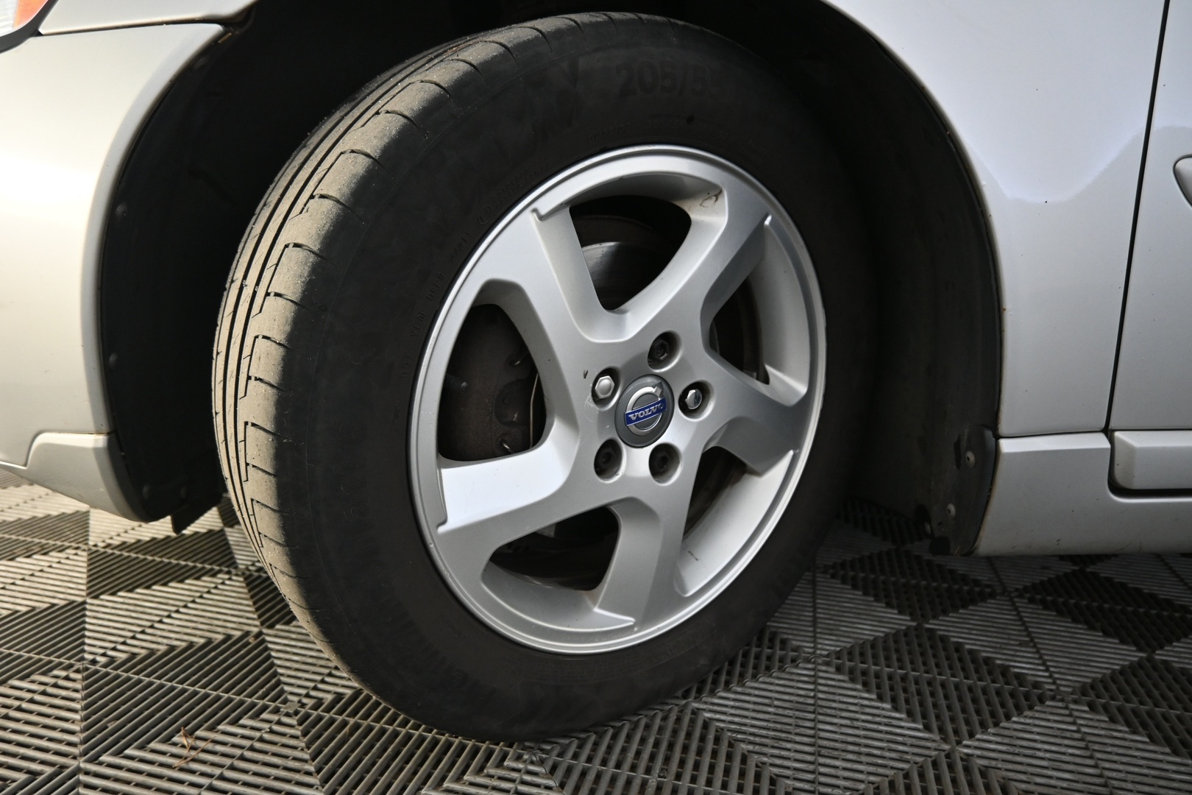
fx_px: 795
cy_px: 398
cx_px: 596
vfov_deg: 53.1
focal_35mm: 24
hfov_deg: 73.7
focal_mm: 16
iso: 800
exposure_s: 1/25
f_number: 3.5
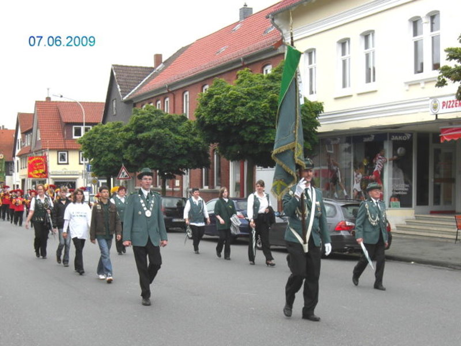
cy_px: 173
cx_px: 230
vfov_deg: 37.7
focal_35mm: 38
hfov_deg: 49.0
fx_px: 506
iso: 80
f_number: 4
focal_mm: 7.9
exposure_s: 1/400
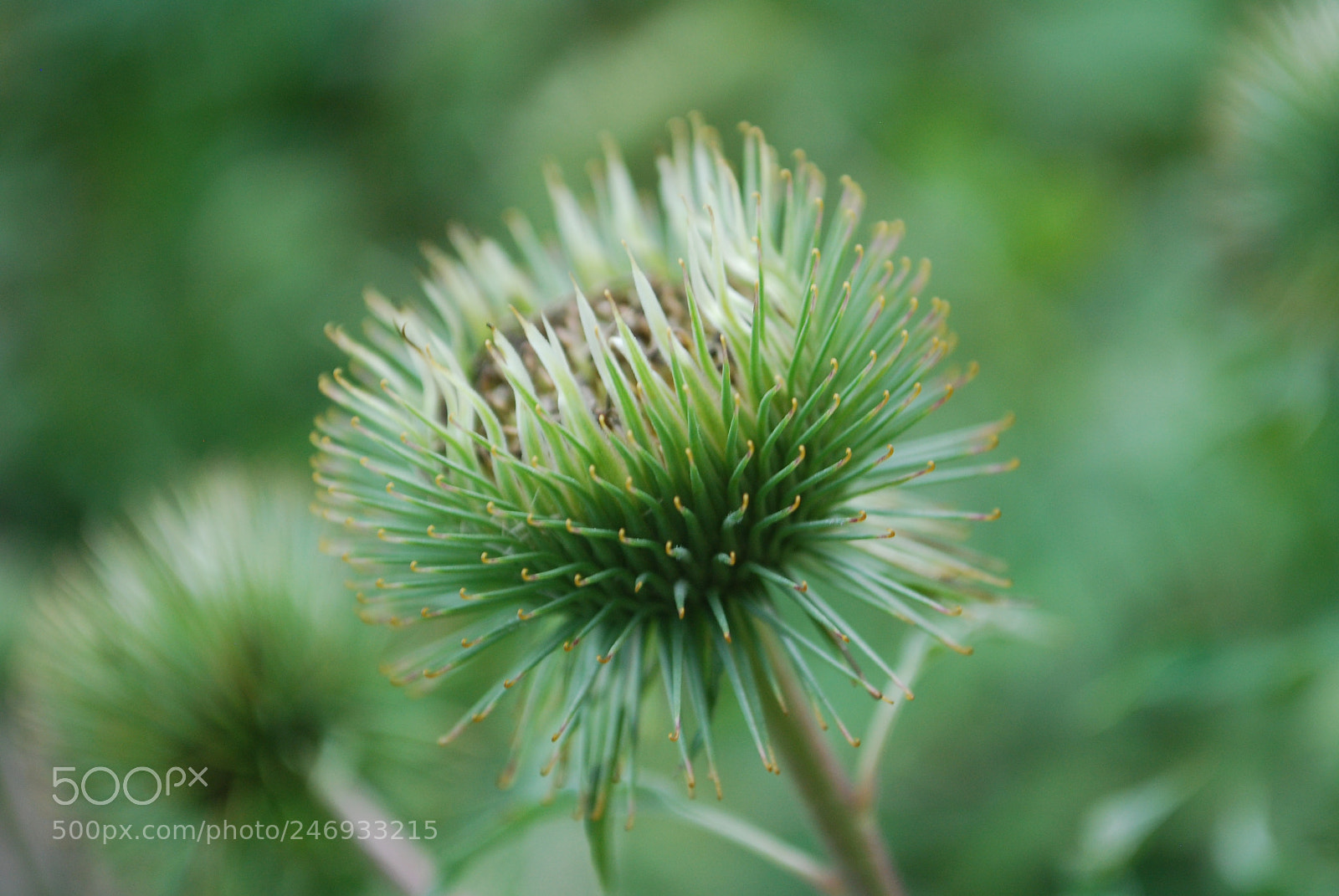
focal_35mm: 82
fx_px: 3072
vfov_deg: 16.6
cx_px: 670
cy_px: 448
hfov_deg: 24.6
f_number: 5.6
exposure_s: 1/125
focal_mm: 55
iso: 360
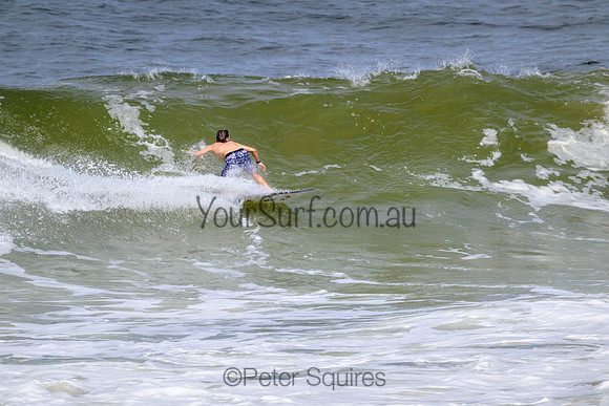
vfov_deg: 1.7
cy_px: 203
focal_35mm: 800
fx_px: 13536
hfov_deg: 2.6
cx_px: 304
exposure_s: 1/2000
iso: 800
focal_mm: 800
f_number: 11
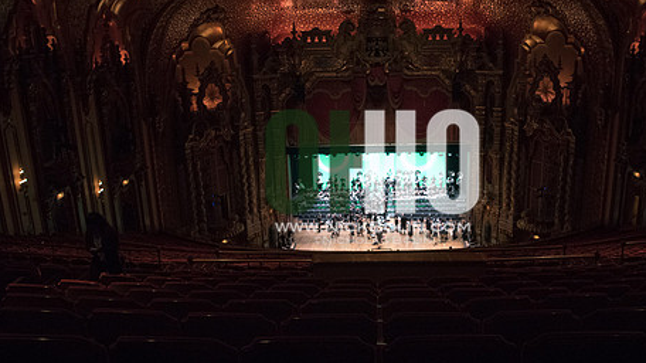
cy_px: 177
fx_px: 548
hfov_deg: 60.7
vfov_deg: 36.6
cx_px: 373
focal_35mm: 32
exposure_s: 1/160
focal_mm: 24
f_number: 3.5
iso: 4000
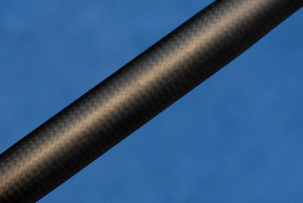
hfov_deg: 19.4
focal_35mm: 105
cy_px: 102
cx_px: 152
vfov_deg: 13.1
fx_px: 885
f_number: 5.6
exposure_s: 1/250
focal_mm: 70
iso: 200
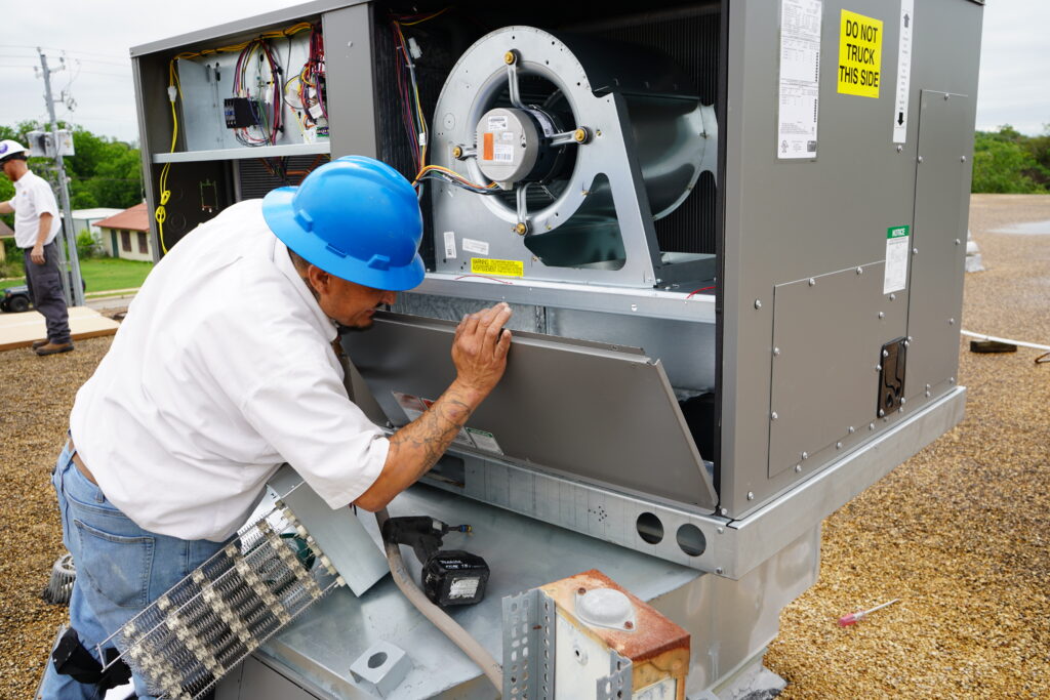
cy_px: 350
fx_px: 846
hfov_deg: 63.7
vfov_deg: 45.0
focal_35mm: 29
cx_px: 525
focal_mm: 29
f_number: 7.1
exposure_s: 1/100
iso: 100
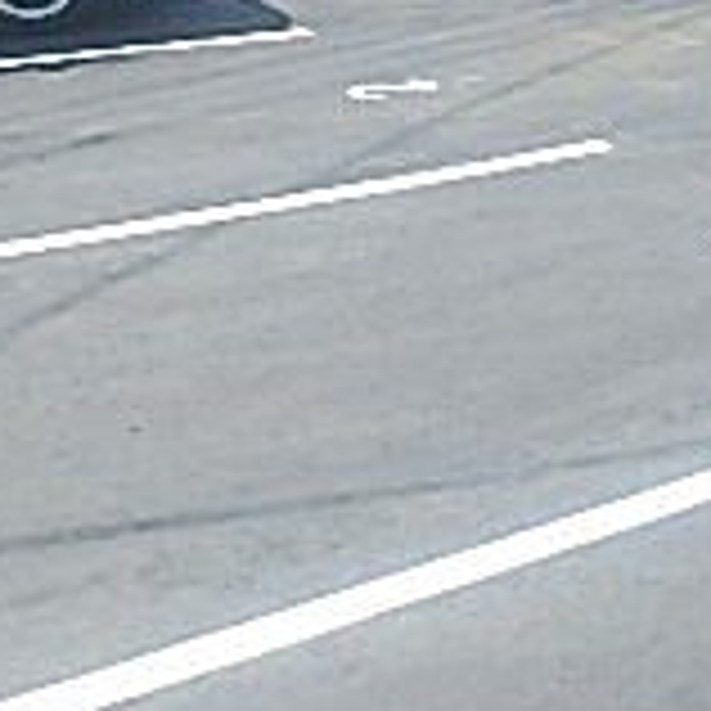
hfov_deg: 20.0
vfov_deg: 23.0
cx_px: 1053
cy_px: 261
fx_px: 1743
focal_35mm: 75
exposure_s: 1/500
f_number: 3.5
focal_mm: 3.7
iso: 125
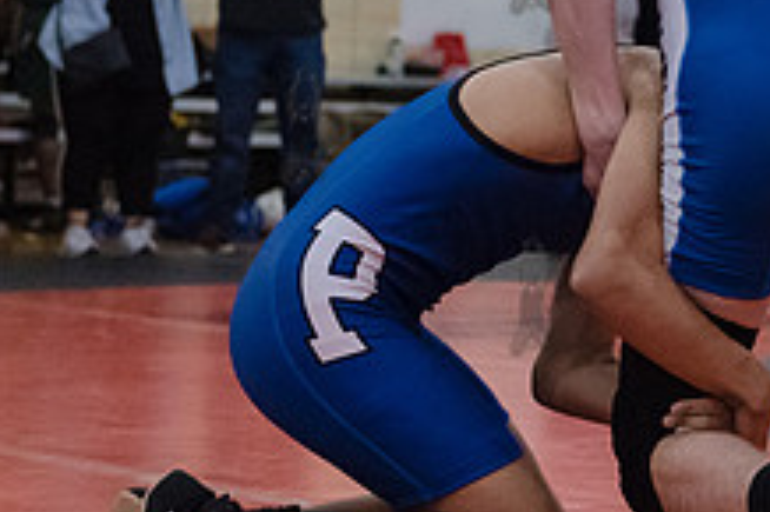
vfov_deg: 9.2
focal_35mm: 149
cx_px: 985
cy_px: 122
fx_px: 3184
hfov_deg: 13.3
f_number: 3.2
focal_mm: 56
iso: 8000
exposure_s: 1/400
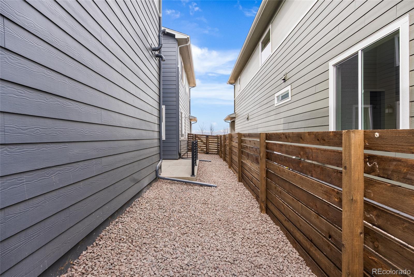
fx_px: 201
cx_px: 207
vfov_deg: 68.9
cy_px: 138
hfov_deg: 91.6
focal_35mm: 18
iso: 200
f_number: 8
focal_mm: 17.5
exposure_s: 1/80
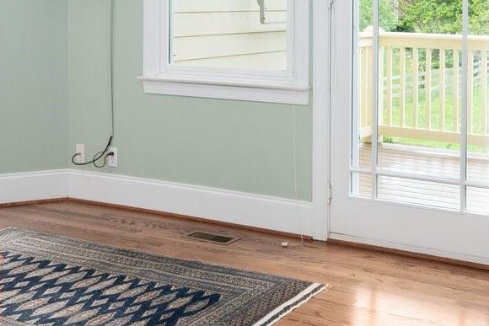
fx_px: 815
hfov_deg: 33.1
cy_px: 3
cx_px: 330
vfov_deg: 21.8
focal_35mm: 60
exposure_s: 1/60
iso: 400
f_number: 8
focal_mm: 17
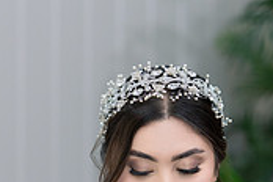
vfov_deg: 4.7
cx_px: 61
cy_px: 253
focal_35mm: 294
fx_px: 2229
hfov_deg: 7.0
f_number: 2
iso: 500
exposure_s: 1/200
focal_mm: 85
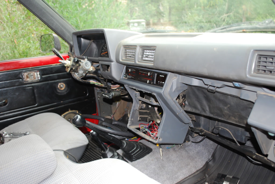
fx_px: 252
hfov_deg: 57.2
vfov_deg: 40.1
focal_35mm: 33
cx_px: 138
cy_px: 92
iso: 200
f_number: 4
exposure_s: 1/60
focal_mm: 22
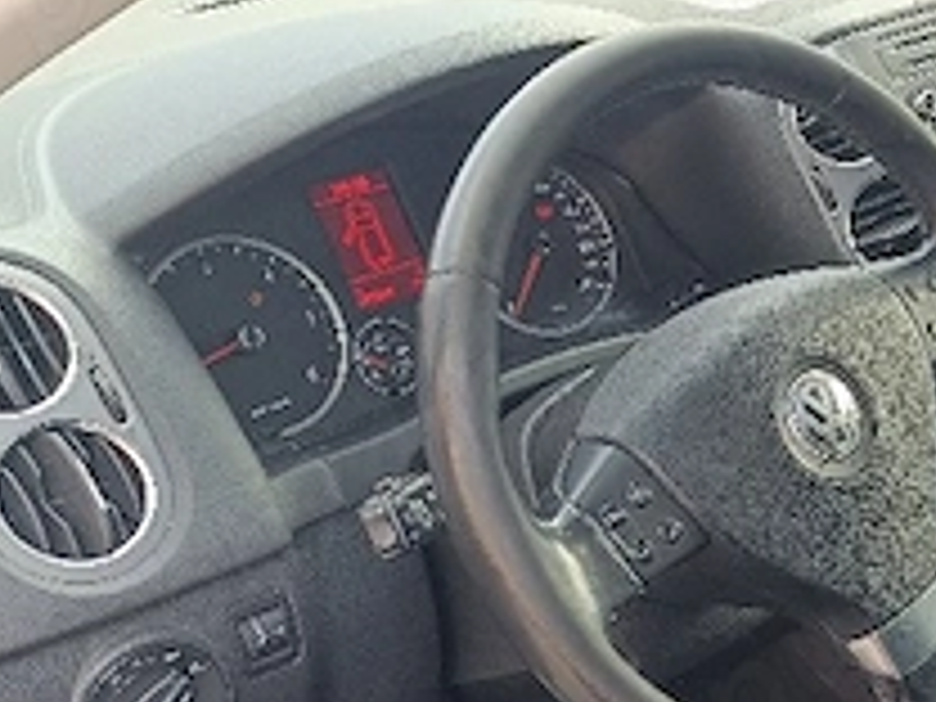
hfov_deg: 24.2
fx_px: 1947
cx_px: 1170
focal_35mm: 72
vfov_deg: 20.2
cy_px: 549
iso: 80
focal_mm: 4.7
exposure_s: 1/50
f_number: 1.7
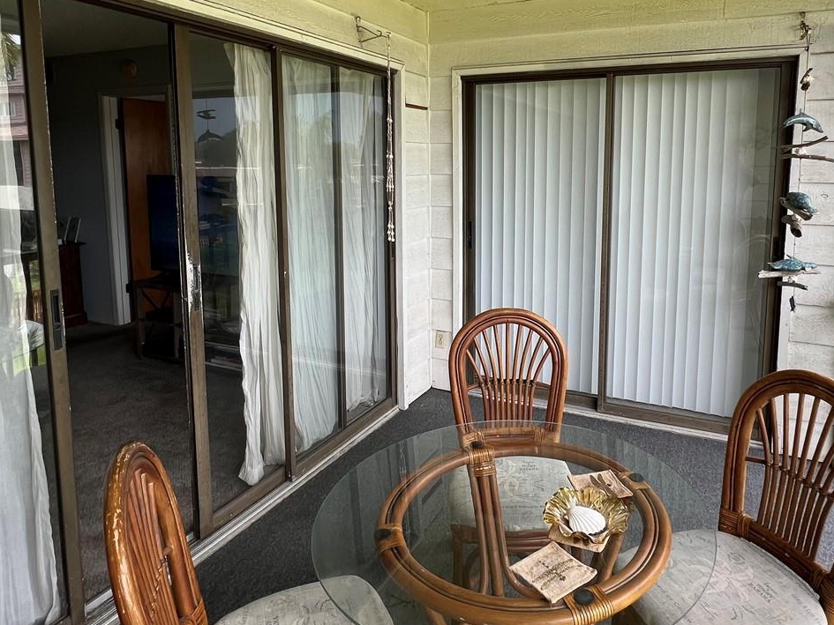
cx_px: 477
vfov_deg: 60.0
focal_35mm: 22
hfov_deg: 75.9
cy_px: 220
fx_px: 530
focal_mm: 1.57
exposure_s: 1/99
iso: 32
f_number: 1.8
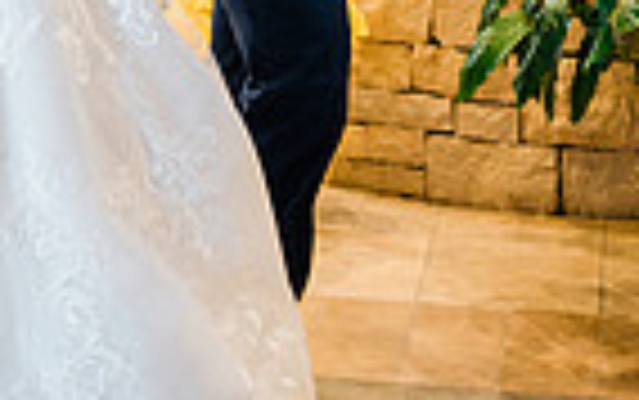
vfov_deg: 10.8
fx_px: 1969
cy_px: -342
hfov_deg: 18.4
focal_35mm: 113
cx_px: 200
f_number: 2.8
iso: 1000
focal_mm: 35
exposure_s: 1/250
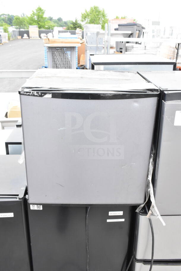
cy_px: 136
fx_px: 260
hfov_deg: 38.4
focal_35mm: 34
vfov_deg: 55.1
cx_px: 90
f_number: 10
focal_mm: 23
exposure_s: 1/400
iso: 1600
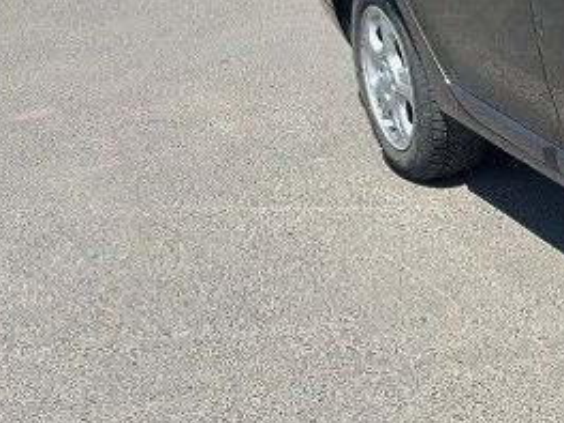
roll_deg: +2.2
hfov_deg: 17.2
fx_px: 1483
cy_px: 150
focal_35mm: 91
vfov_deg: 16.2
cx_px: 1049
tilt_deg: -18.0
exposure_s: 1/3058
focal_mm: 6.76
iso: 100
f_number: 1.78
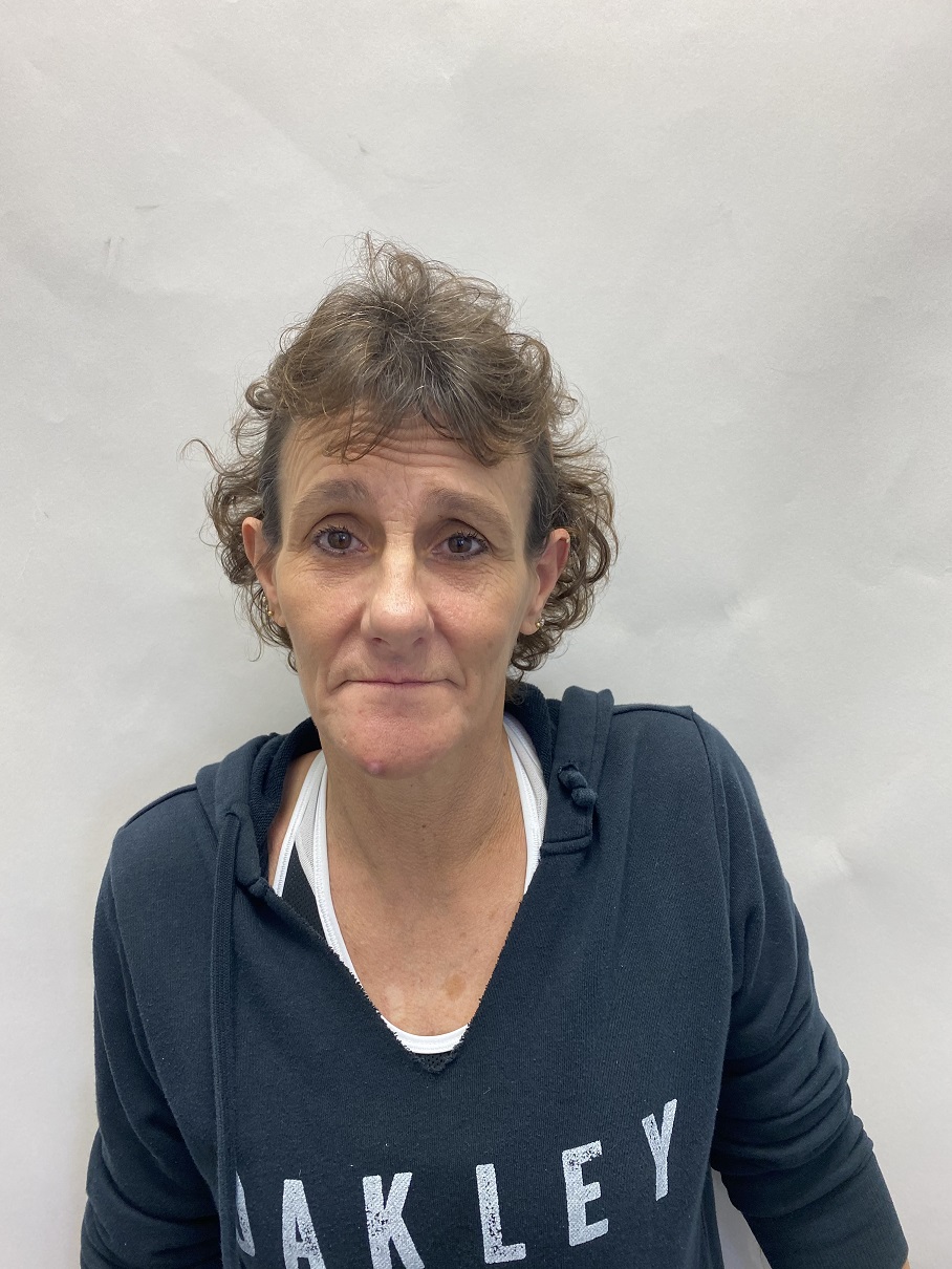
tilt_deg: -1.7
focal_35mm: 26
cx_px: 476
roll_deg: +2.5
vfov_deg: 67.3
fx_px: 953
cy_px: 634
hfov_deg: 53.1
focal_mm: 4.25
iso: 64
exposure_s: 1/60
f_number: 1.8
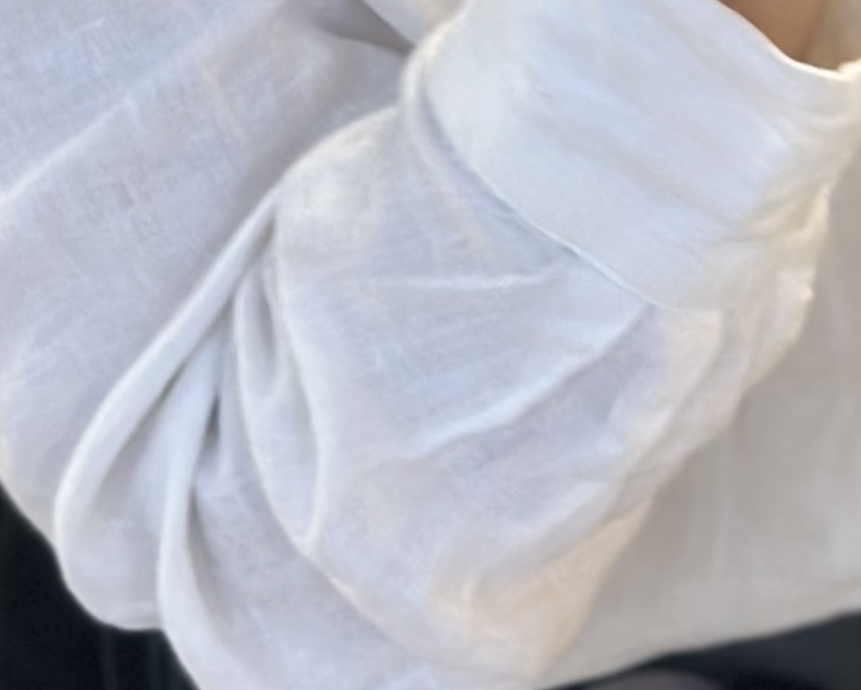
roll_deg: +3.3
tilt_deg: -3.3
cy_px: -917
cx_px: 1037
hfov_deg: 8.6
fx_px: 5684
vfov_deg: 6.6
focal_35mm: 223
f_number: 1.78
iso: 80
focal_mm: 6.86
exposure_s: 1/200
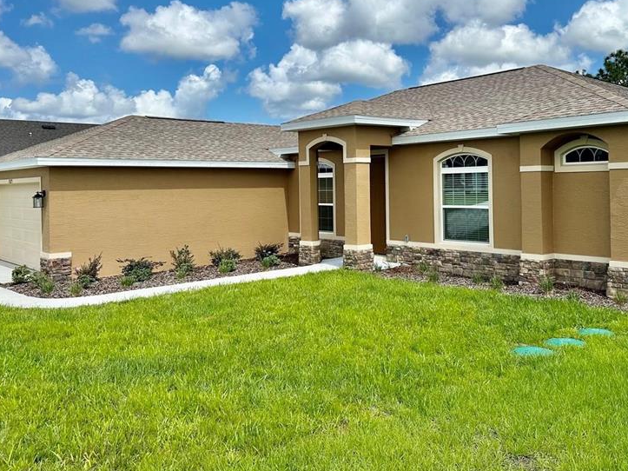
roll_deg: +1.3
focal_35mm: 34
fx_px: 617
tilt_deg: -0.4
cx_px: 367
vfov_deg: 41.6
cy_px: 185
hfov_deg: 53.7
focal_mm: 6.86
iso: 80
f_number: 1.78
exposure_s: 1/5525
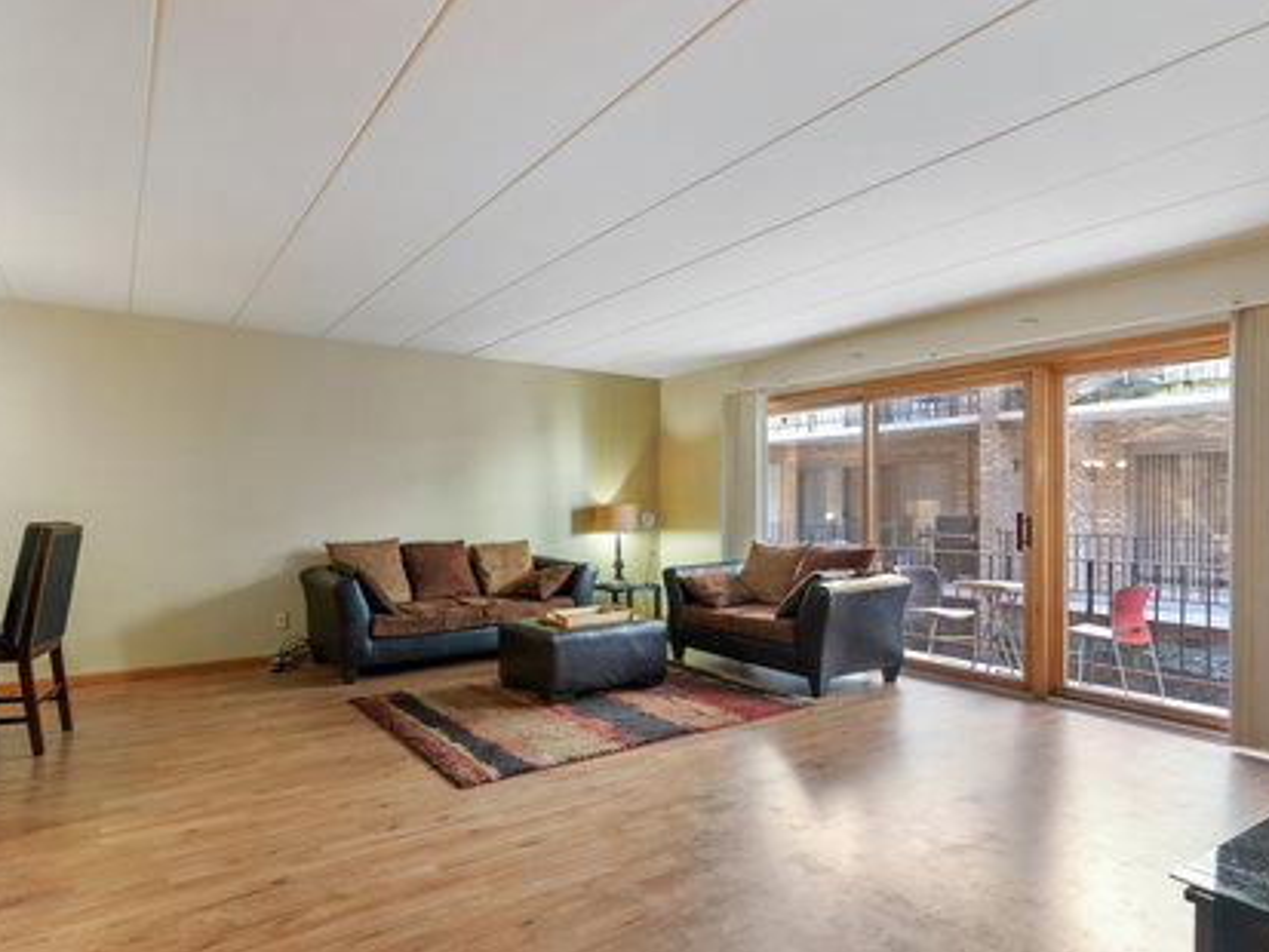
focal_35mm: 19
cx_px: 572
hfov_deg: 84.4
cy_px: 485
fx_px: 697
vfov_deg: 68.7
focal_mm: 17
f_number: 9
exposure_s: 1/2
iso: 160
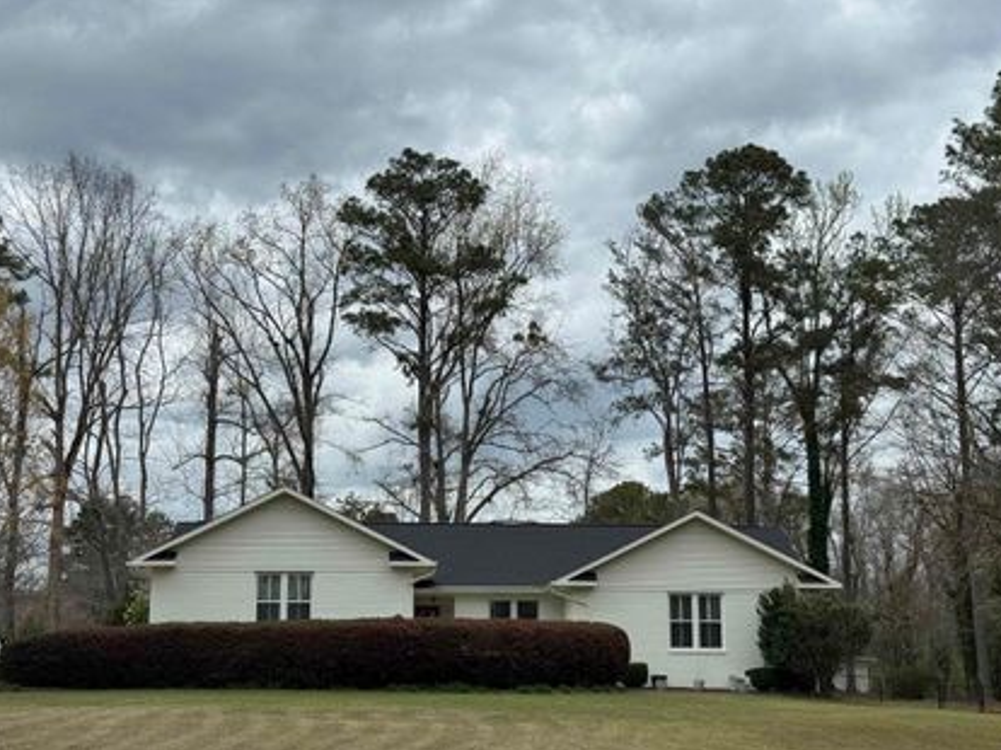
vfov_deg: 25.2
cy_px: 405
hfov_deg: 33.2
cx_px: 479
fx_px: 1676
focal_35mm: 58
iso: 64
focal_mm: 6.76
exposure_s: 1/3425
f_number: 1.78
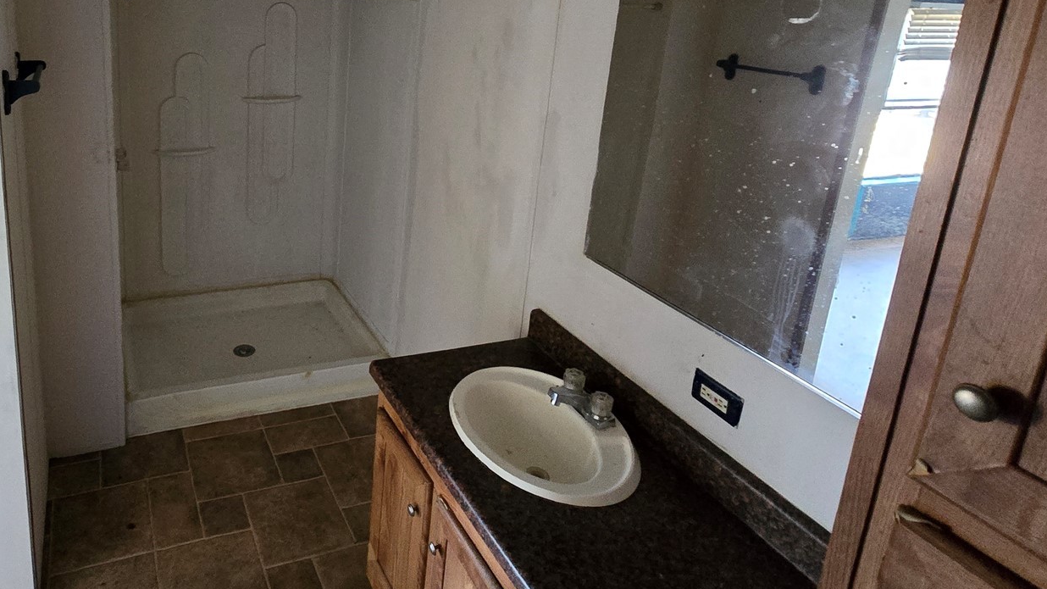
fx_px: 611
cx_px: 311
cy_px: 131
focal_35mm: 22
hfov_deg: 77.3
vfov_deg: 49.0
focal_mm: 2.2
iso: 1250
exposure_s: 1/30
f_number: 2.2
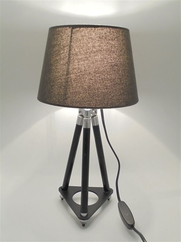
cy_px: 121
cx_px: 90
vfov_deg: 54.0
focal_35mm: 34
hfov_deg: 41.8
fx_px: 237
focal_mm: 6.1
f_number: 4
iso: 200
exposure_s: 1/30
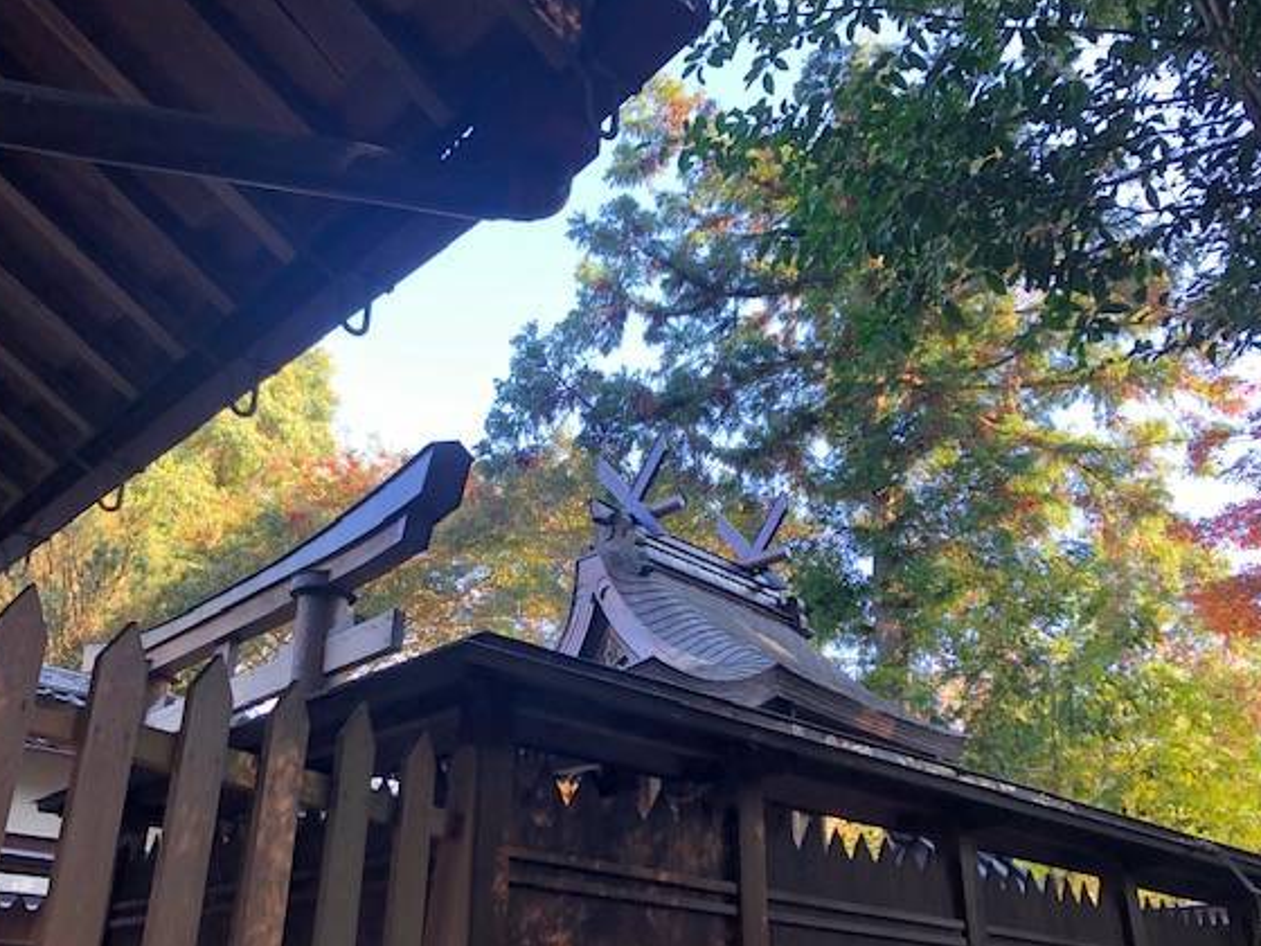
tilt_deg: +25.5
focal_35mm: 32
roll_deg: -2.6
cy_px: 520
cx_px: 545
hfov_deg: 56.6
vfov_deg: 44.1
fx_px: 1166
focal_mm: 3.99
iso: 50
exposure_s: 1/120
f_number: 1.8
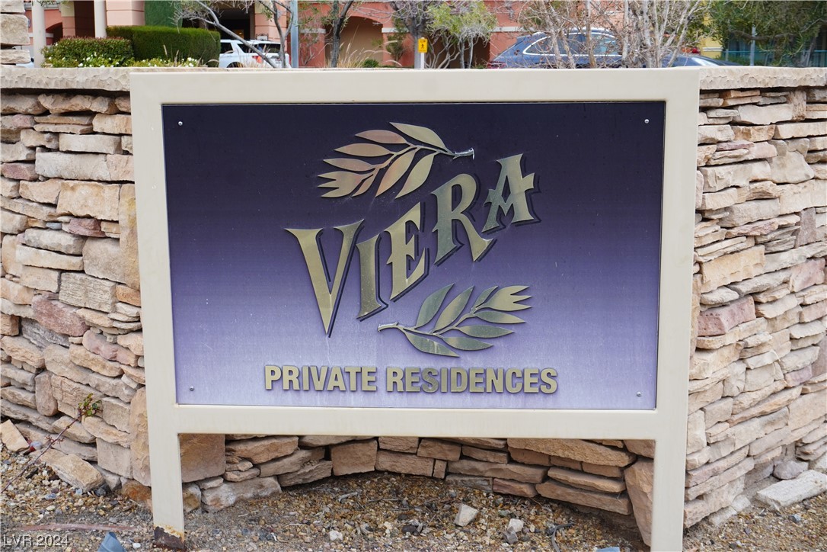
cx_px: 414
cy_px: 276
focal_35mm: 46
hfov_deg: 42.3
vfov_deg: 28.9
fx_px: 1068
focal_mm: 31
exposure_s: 1/30
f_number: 9
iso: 400
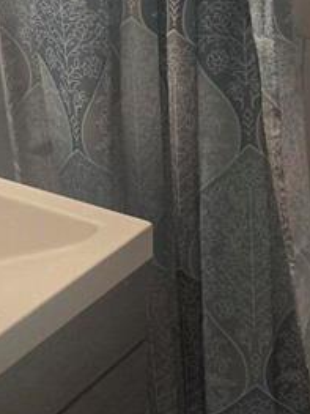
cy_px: -24
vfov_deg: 18.1
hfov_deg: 13.8
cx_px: -28
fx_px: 1255
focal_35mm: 105
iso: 160
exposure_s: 1/120
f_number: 1.7
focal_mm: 6.3
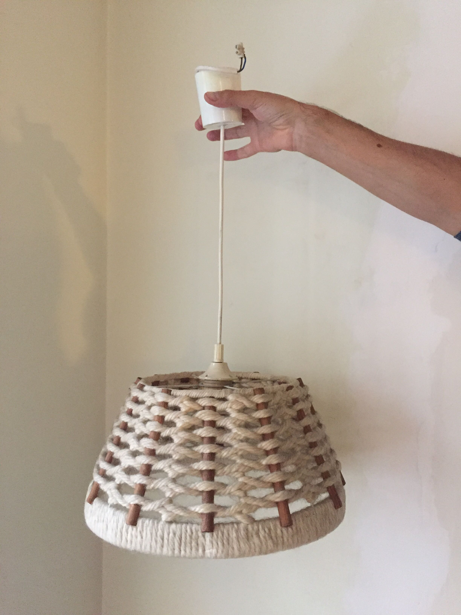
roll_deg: -0.1
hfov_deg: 48.2
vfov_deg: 61.7
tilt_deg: +3.1
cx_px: 230
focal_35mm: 29
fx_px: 515
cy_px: 308
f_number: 2.2
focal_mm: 4.15
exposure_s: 1/17
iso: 320
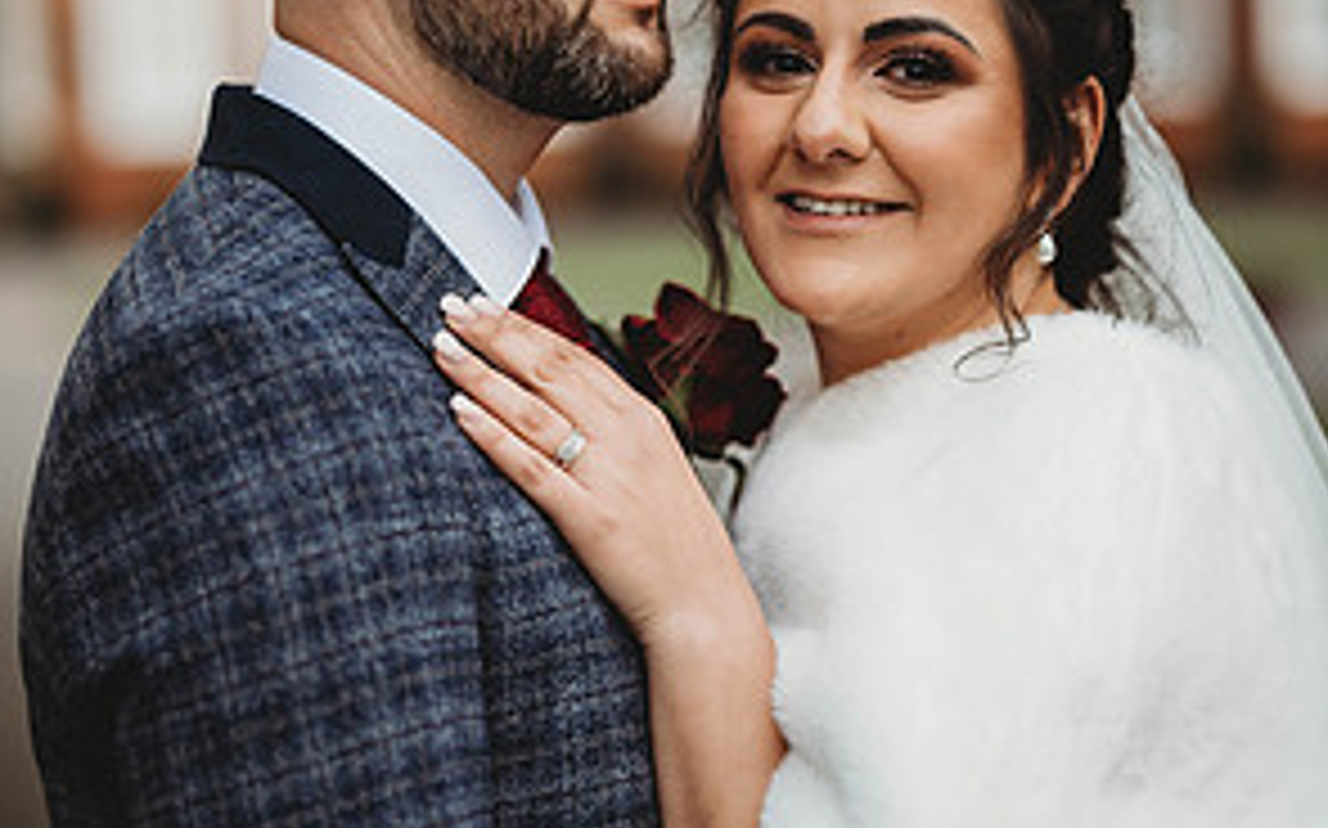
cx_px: 669
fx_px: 4775
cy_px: 284
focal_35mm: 132
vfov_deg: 9.9
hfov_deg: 15.8
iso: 100
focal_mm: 85
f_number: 1.8
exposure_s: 1/200
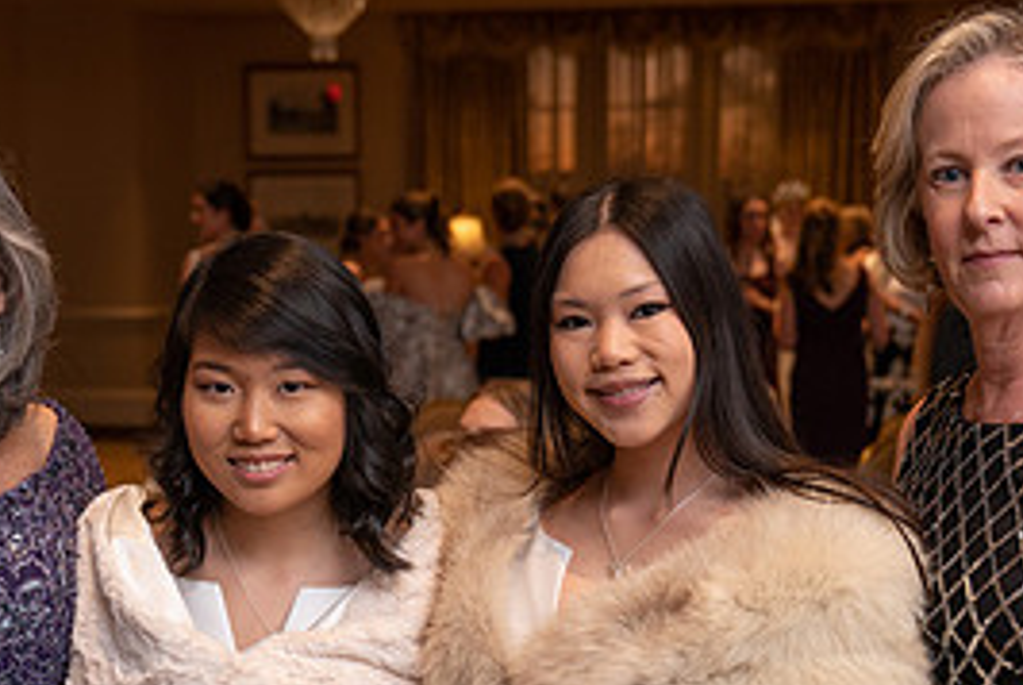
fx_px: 2418
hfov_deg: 23.9
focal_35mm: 85
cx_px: 500
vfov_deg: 15.9
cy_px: 606
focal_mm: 39
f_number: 3.5
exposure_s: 1/80
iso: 800
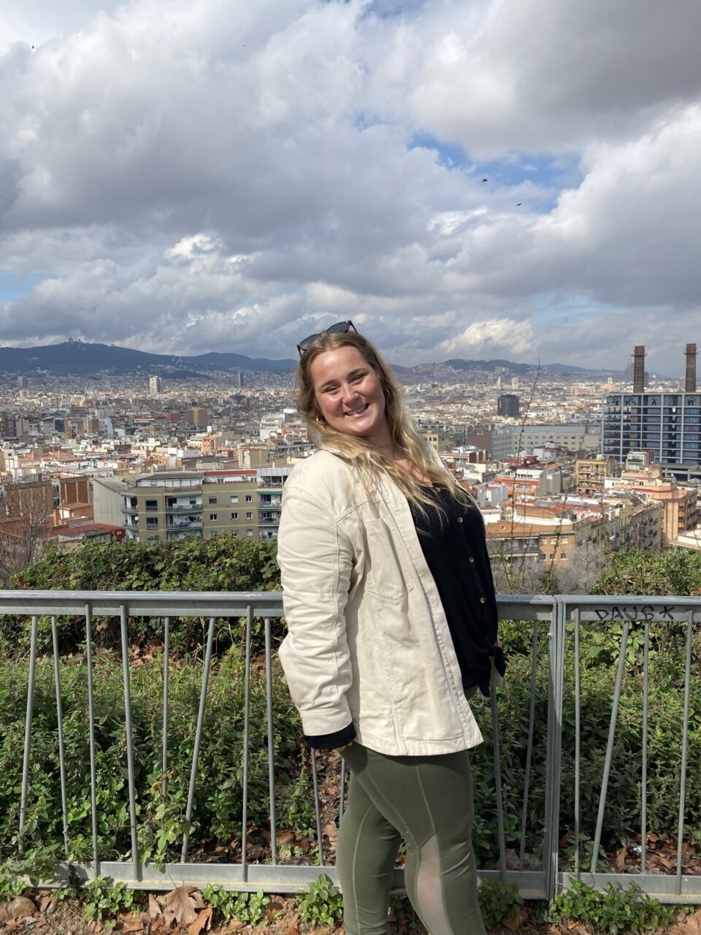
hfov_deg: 53.1
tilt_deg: -5.3
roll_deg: +0.8
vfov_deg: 67.3
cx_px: 350
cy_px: 468
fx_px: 702
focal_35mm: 26
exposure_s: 1/4274
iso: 32
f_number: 1.8
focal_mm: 4.25
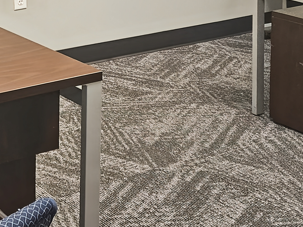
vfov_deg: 17.2
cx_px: -18
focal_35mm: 84
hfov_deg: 22.2
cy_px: 5
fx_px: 735
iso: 500
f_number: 1.8
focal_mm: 5.4
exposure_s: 1/120
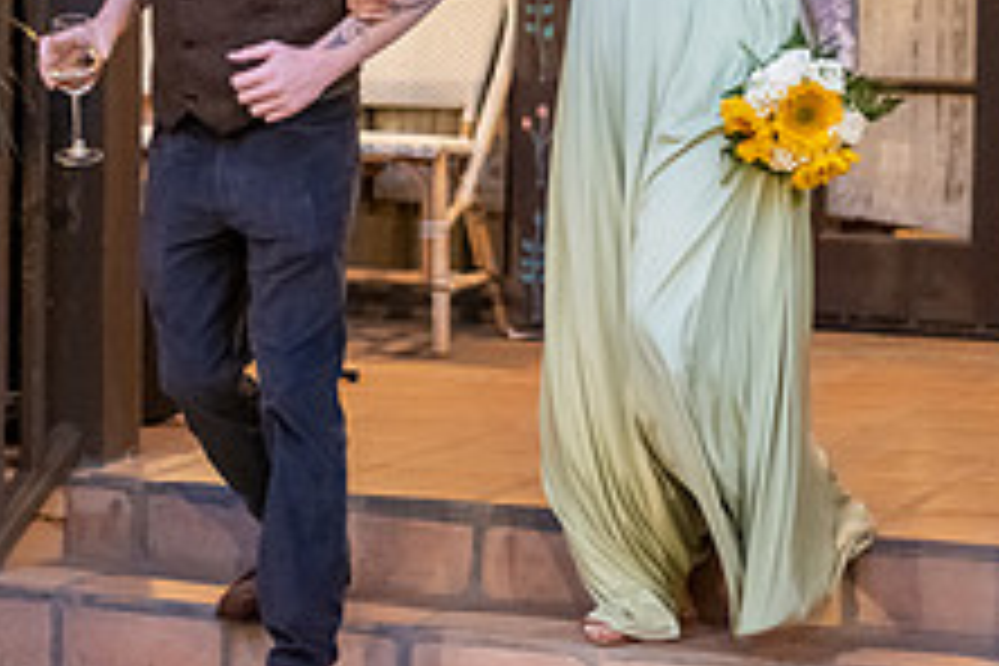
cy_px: 223
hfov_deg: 14.1
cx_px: 104
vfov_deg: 9.5
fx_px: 3996
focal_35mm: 144
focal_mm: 55
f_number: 1.8
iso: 2500
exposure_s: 1/200
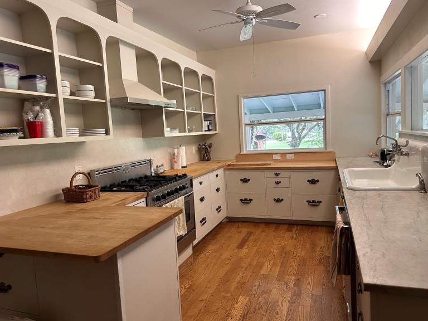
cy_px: 159
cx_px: 220
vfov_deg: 54.9
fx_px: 309
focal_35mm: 25
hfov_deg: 69.4
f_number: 1.78
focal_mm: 6.86
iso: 200
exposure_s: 1/120
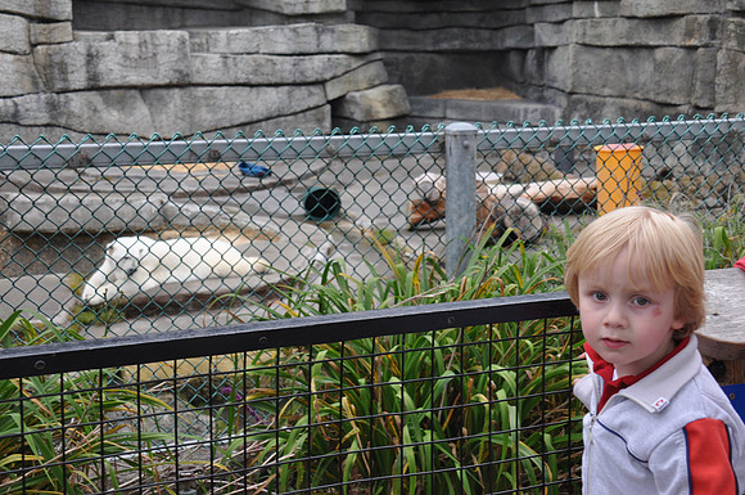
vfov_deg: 25.7
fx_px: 1085
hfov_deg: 37.9
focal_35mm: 52
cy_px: 248
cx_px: 372
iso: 320
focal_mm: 35
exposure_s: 1/250
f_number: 8
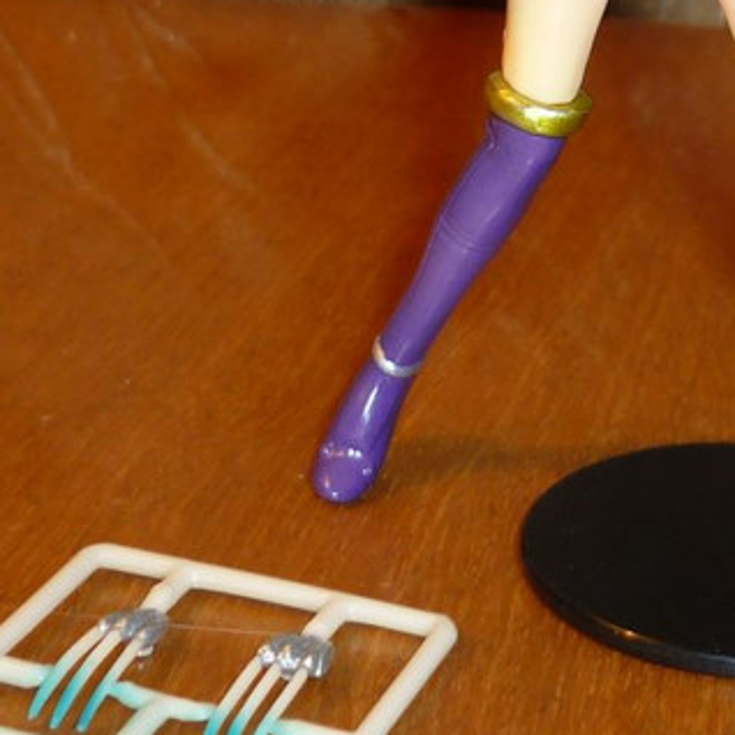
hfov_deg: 17.6
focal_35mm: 98
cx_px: 567
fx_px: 2354
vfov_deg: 17.4
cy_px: 44
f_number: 2.8
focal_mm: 5.5
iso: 100
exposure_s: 1/30
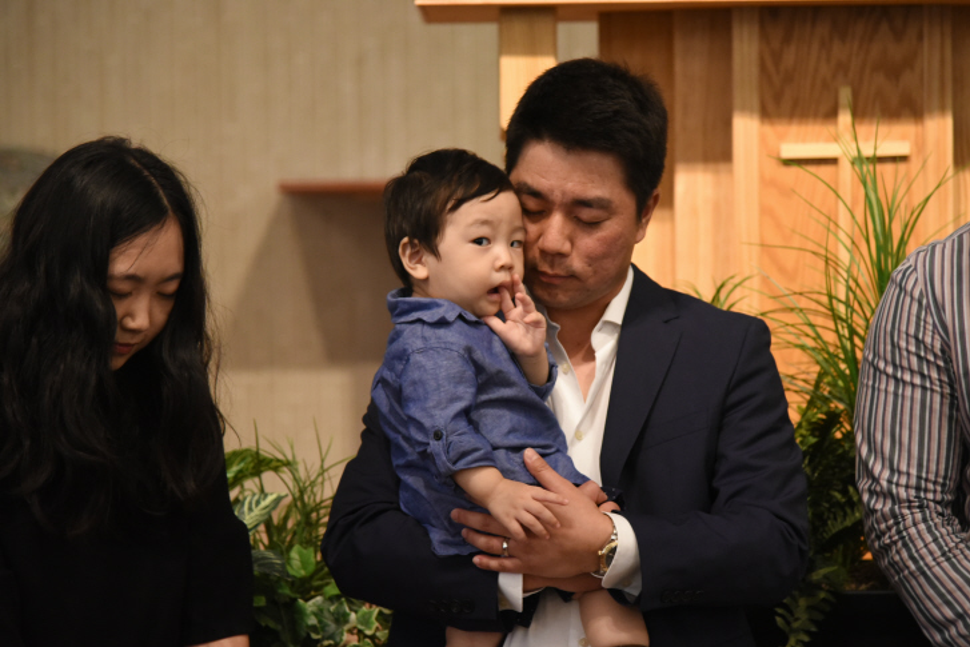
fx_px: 3557
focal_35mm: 132
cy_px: 324
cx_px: 502
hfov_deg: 15.5
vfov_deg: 10.4
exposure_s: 1/125
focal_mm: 120
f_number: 4
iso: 4000
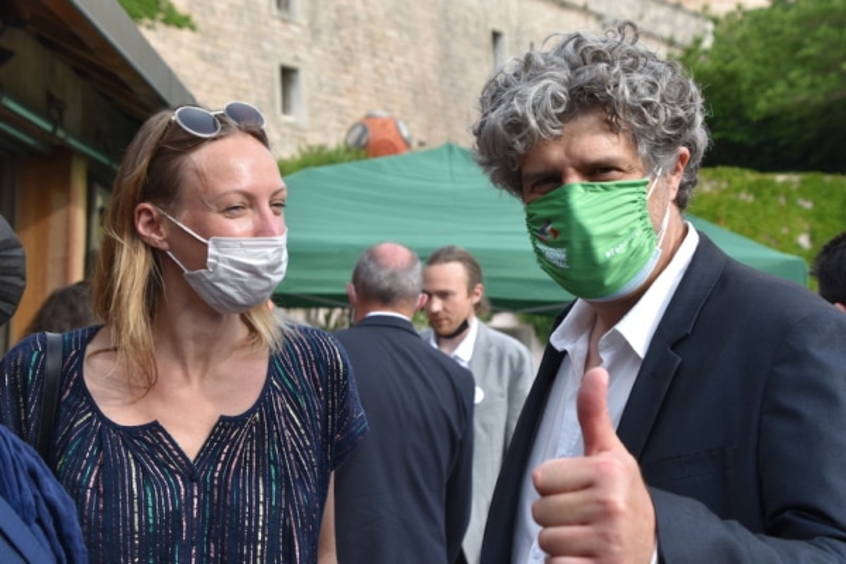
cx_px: 423
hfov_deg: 28.1
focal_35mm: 72
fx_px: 1692
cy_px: 282
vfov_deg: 18.9
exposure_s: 1/250
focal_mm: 48
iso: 200
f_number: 7.1
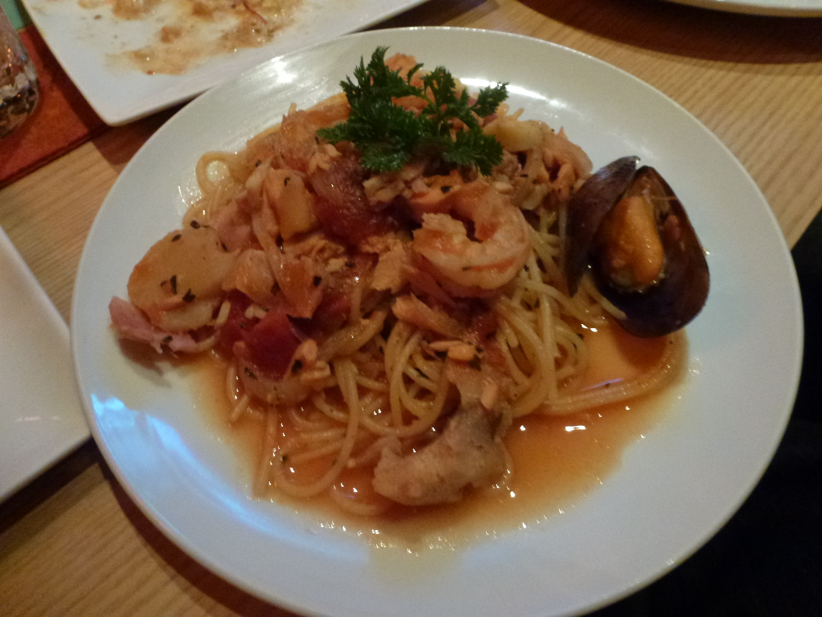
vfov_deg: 56.8
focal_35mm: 24
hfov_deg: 71.6
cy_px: 308
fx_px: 570
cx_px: 411
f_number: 3.3
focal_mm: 4.3
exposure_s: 1/5
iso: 400
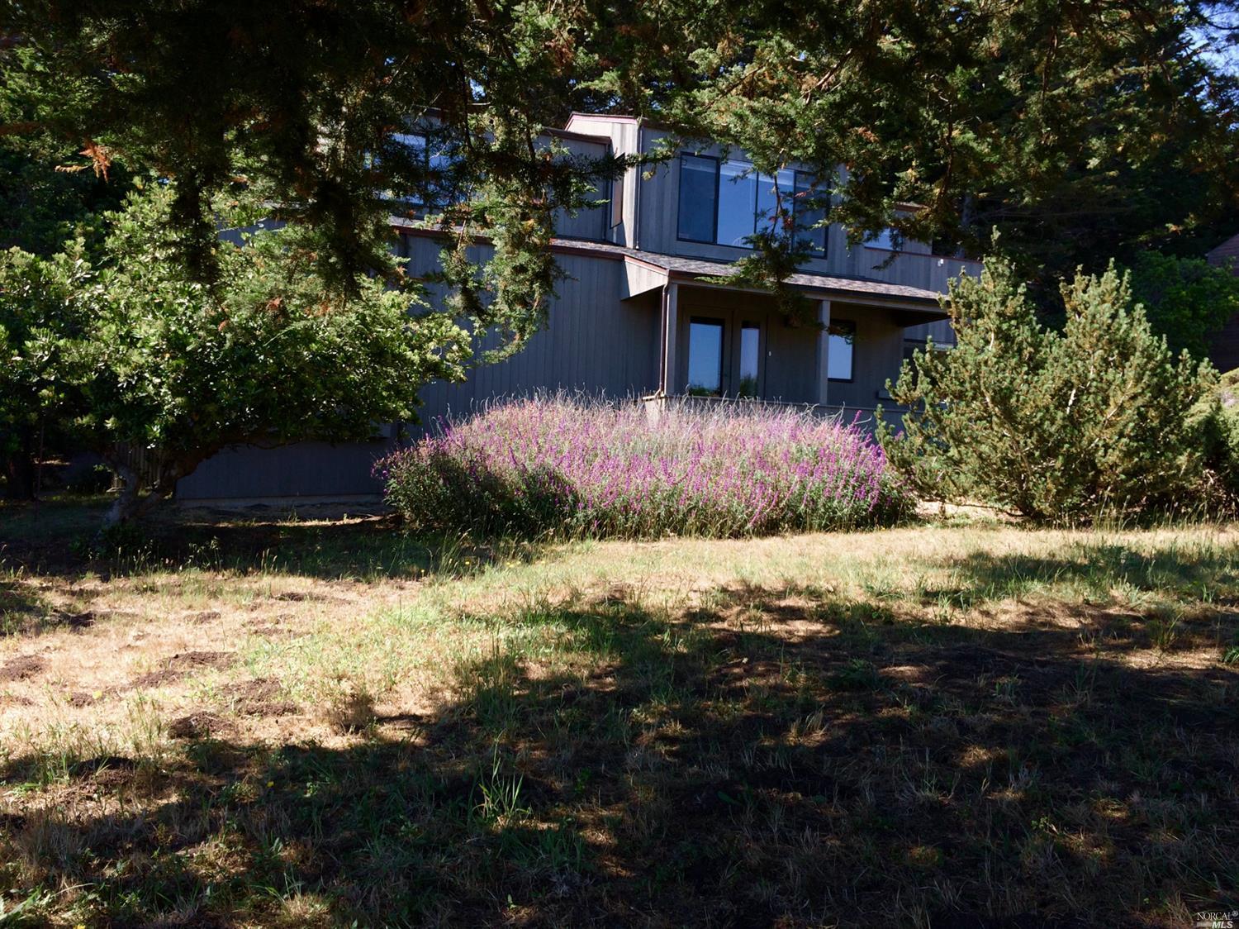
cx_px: 620
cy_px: 464
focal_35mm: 29
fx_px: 1038
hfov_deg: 61.7
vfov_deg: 48.2
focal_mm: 4.15
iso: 32
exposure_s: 1/513
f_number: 2.2
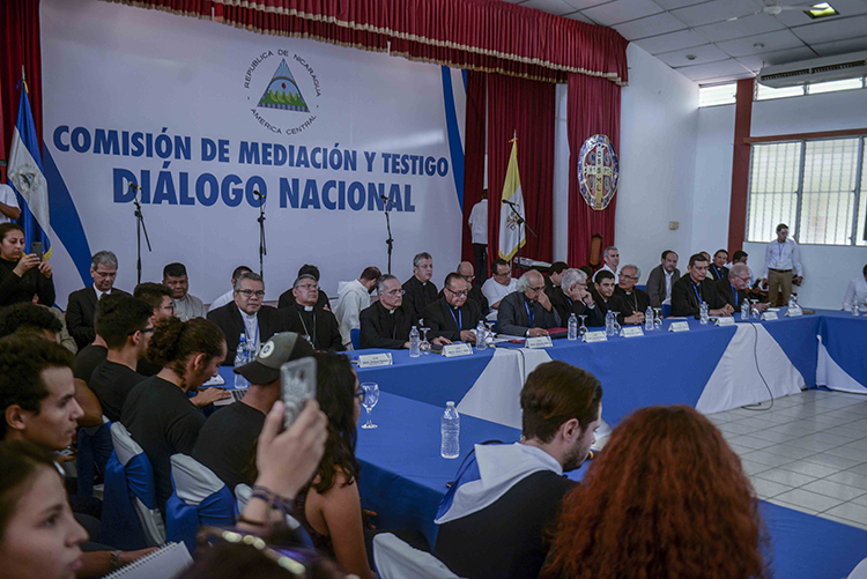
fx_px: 771
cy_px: 290
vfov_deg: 41.2
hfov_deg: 58.7
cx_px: 434
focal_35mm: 32
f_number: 4
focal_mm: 32
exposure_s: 1/320
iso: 640
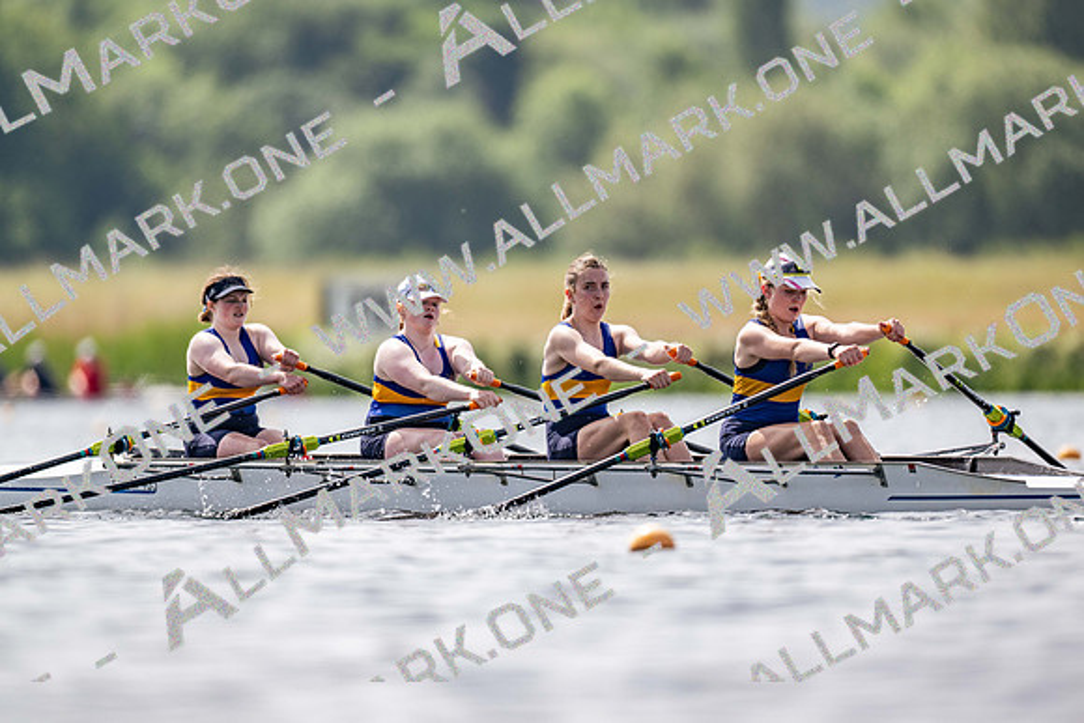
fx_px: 18070
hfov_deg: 3.4
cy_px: 362
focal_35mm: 600
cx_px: 542
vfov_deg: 2.3
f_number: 4
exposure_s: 1/2500
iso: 160
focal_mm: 600
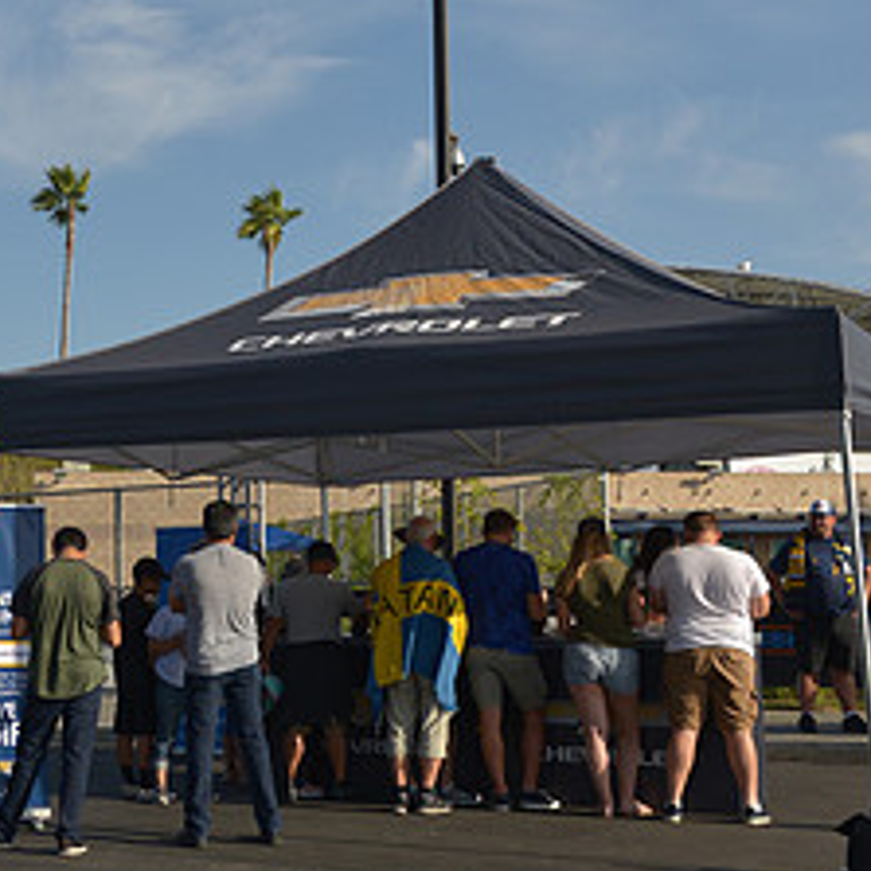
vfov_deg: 26.9
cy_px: 373
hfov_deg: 25.5
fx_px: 1822
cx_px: -16
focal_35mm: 64
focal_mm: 29
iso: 200
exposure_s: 1/2500
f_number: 4.5
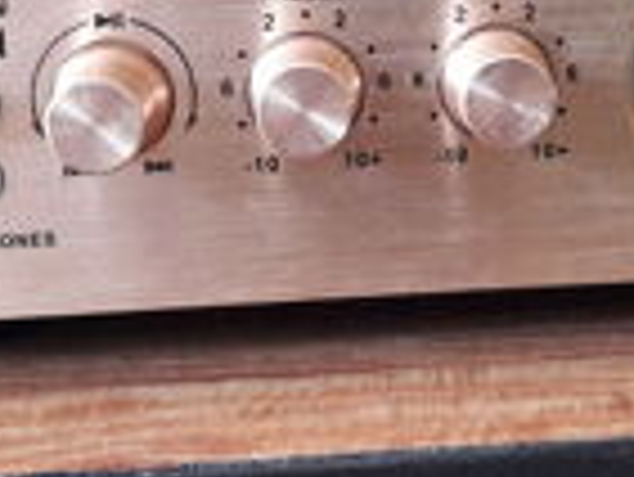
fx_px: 1741
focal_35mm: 95
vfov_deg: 15.5
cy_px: 86
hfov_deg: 20.5
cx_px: 468
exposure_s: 1/33
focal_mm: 3.7
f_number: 1.9
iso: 200
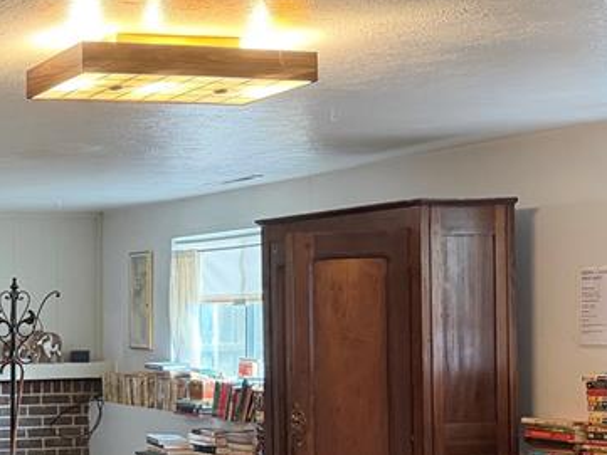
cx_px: -219
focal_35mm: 68
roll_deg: +0.9
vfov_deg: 21.4
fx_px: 1193
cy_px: 343
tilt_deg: -1.8
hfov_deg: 24.3
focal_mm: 6.76
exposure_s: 1/60
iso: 500
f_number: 1.78
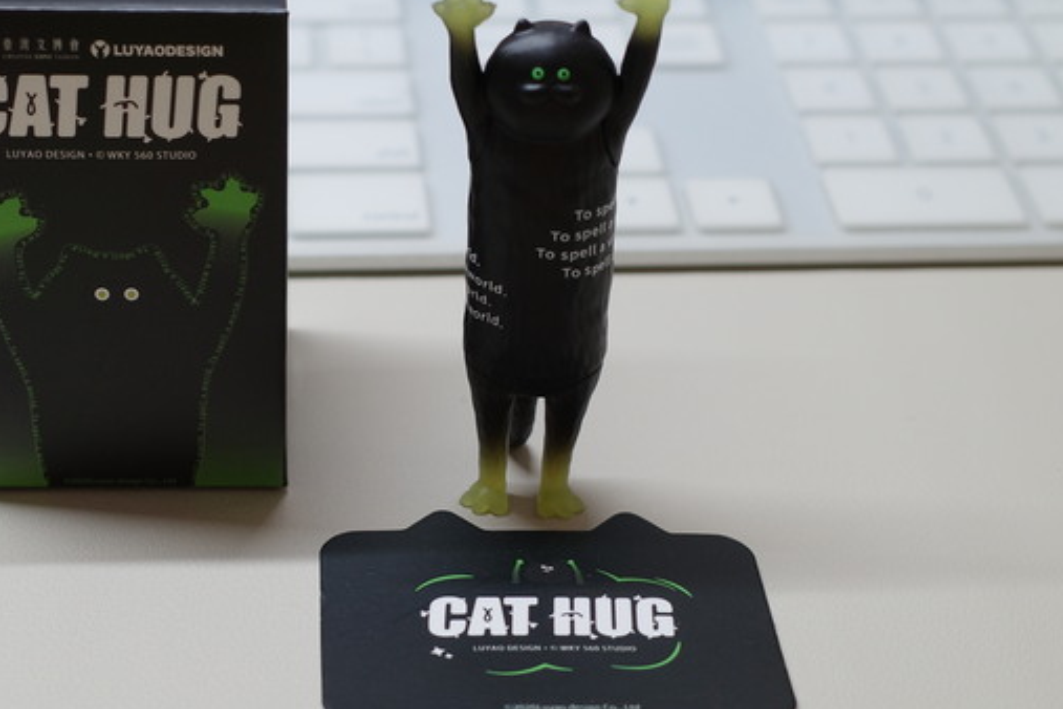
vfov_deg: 19.2
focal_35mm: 71
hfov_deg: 28.3
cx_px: 346
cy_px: 344
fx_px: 2096
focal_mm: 18.3
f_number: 2.8
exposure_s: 1/40
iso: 200
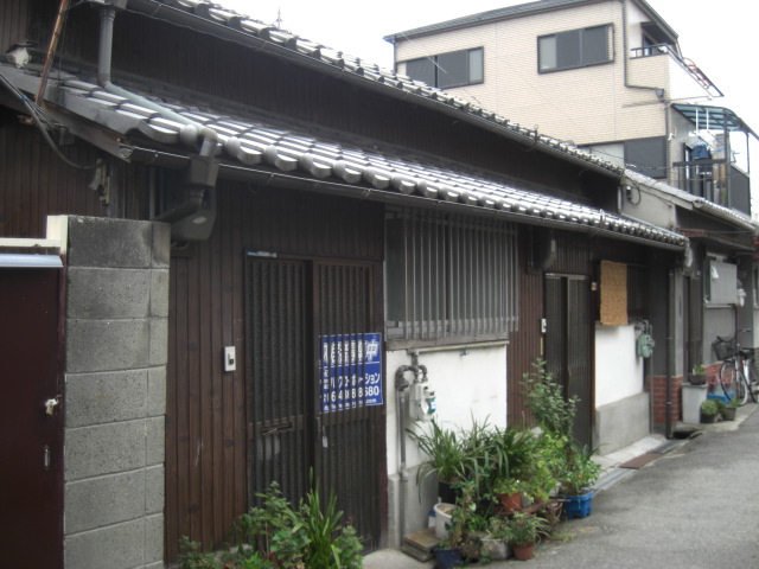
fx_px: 833
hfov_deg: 49.0
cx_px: 380
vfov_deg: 37.7
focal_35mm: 38
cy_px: 284
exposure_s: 1/250
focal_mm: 7.9
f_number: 2.8
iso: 80
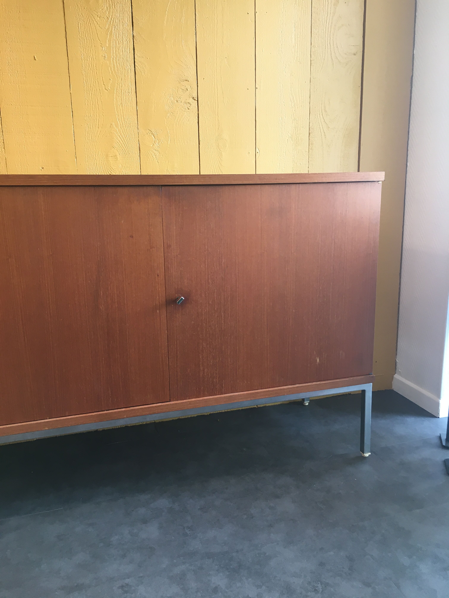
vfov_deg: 61.7
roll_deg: +0.8
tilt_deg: -11.2
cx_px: 224
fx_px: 502
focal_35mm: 29
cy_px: 299
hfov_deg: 48.2
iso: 64
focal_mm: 4.15
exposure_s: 1/33
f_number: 2.2
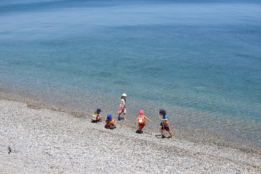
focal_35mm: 52
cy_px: 87
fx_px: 381
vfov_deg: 25.8
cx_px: 130
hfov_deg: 37.9
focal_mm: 35
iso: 400
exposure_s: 1/4000
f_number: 4.5
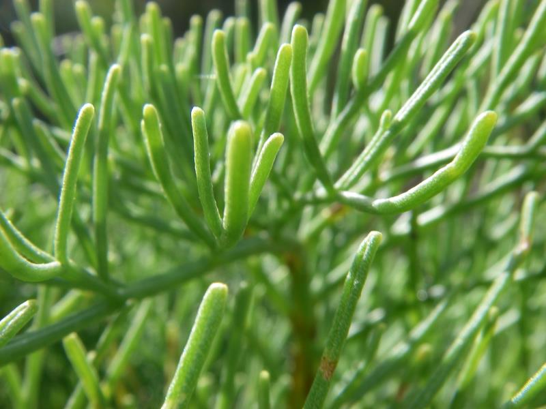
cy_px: 204
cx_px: 273
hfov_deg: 49.0
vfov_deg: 37.7
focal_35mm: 38
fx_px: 599
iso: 64
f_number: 6.6
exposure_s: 1/80
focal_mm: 6.3
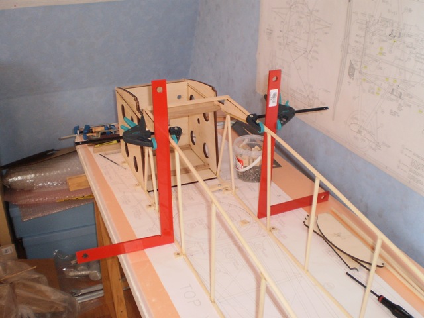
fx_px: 441
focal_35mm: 36
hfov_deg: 51.4
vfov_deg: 39.7
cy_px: 159
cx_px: 212
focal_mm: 6.3
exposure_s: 1/30
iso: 125
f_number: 3.1
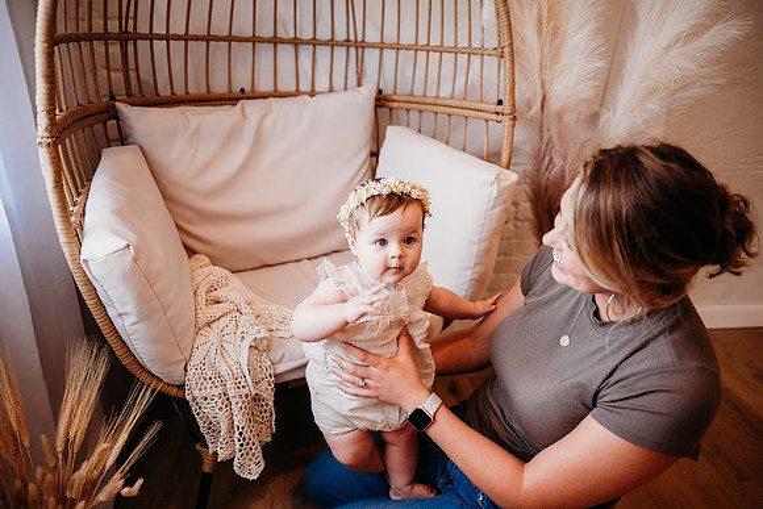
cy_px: 254
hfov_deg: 73.7
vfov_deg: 53.2
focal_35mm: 24
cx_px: 382
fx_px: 509
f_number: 2.2
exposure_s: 1/250
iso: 250
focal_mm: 24
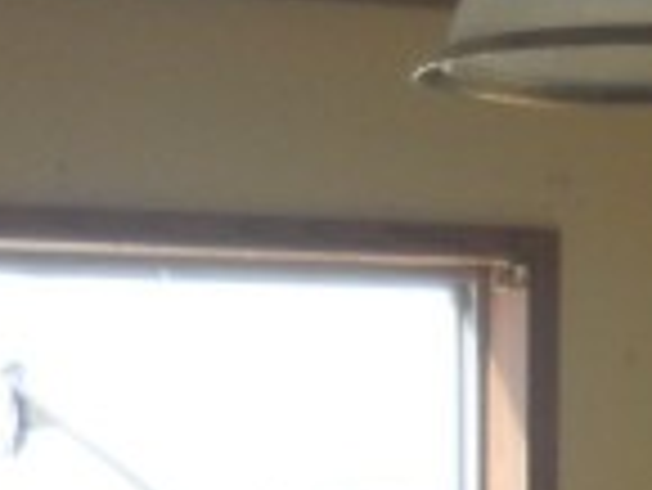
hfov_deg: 10.3
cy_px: 1016
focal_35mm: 191
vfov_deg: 7.4
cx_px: 648
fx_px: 3601
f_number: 3.2
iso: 80
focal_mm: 4.9
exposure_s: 1/400
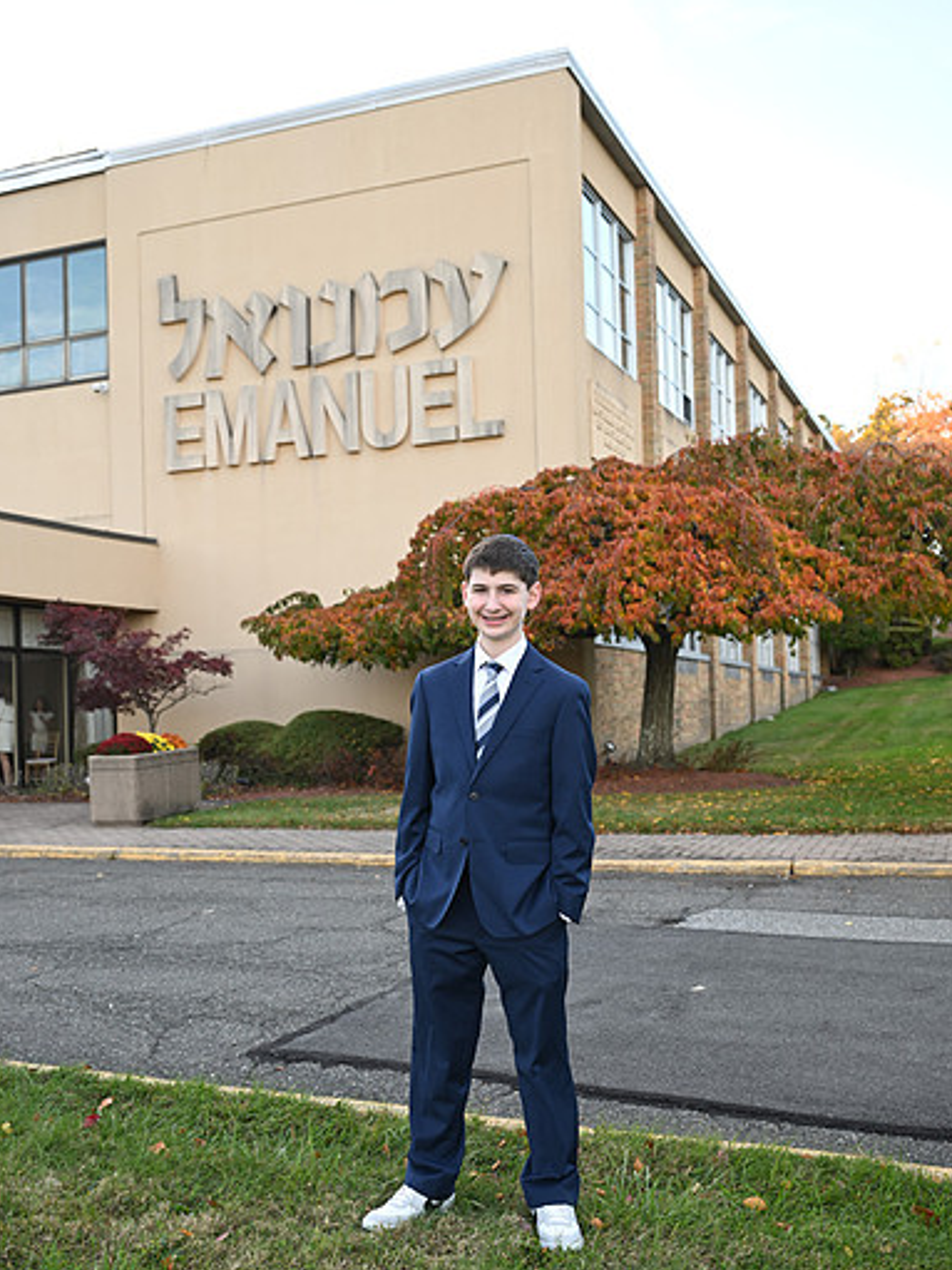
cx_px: 478
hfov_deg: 39.1
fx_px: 1341
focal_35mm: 37
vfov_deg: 50.6
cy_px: 688
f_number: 5
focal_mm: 33.5
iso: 160
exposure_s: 1/100
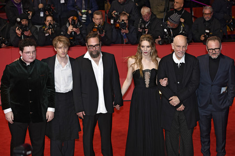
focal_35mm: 70
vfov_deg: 19.4
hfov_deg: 28.9
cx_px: 118
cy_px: 78
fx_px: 457
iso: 800
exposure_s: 1/640
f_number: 4
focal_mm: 70
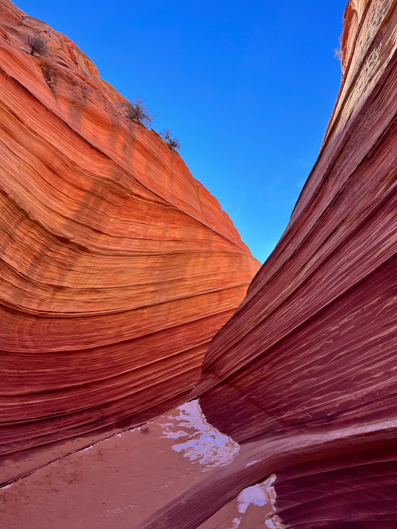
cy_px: 264
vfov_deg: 67.3
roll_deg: +2.0
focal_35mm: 26
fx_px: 398
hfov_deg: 53.0
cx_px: 198
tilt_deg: +17.8
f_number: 1.6
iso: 50
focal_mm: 5.1
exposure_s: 1/1279
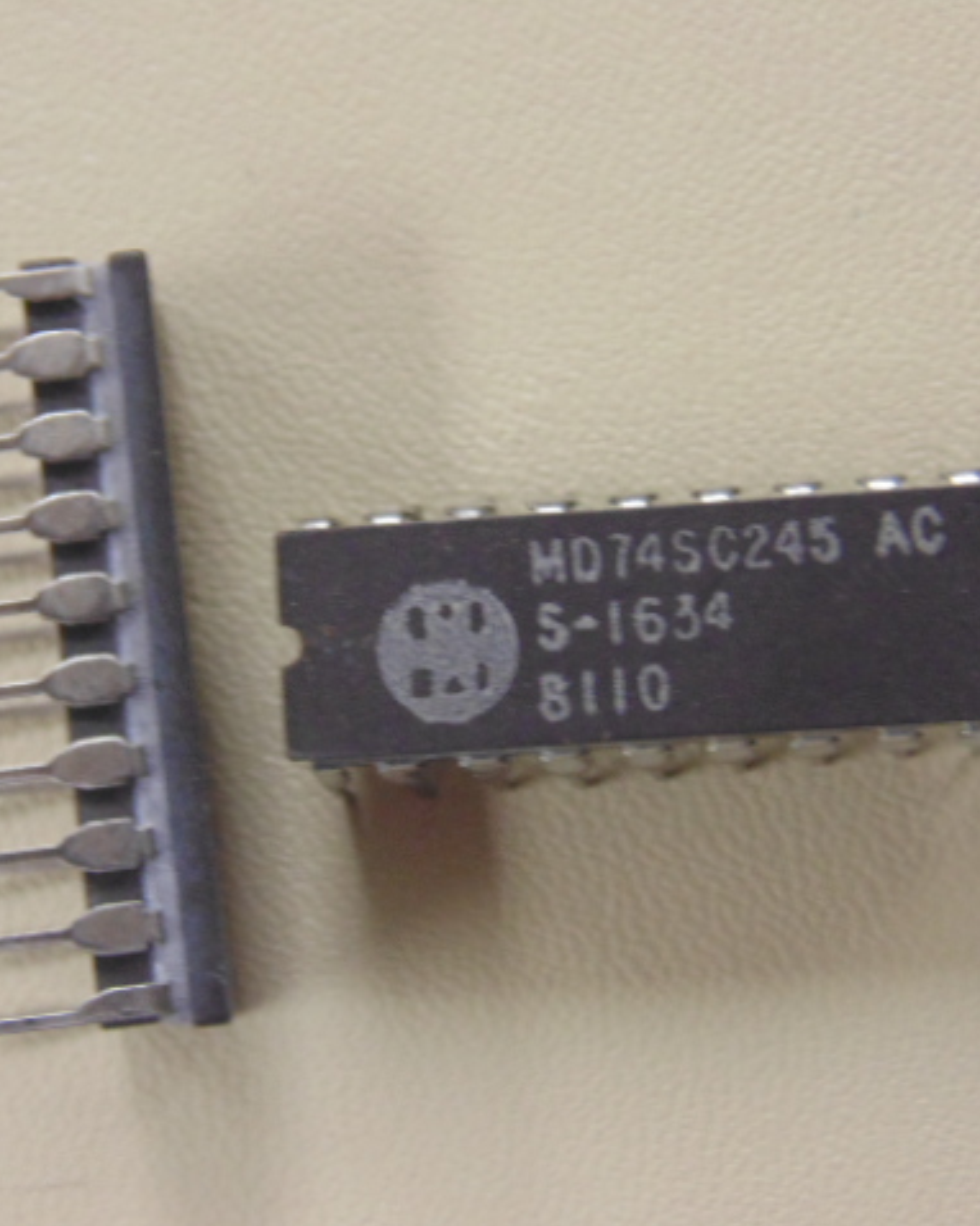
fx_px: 3084
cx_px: 405
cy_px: 613
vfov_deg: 22.5
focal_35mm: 85
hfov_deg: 18.0
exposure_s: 1/30
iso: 400
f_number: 4.1
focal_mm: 11.7
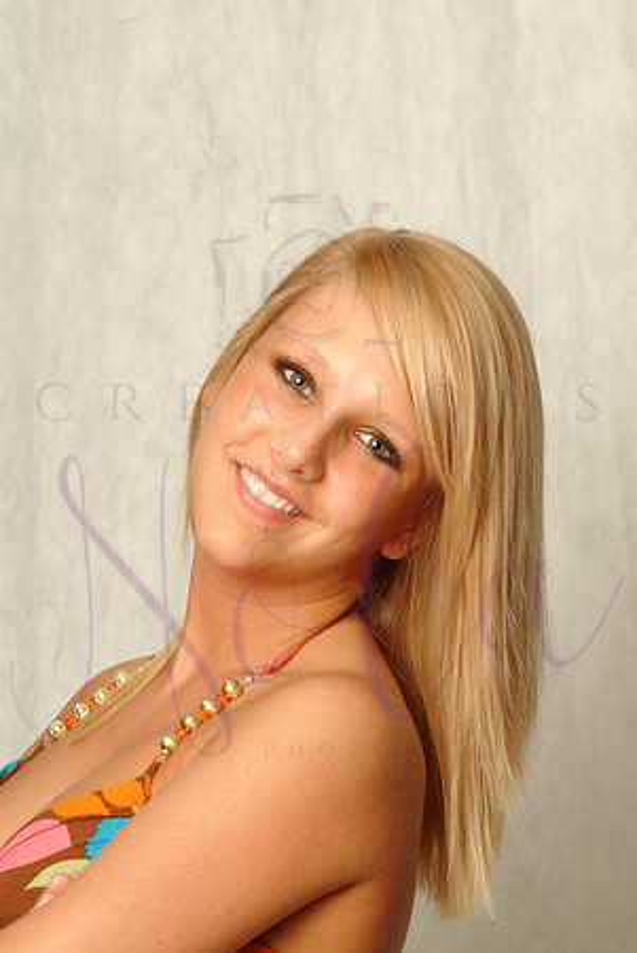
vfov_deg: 10.9
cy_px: 476
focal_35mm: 189
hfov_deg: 7.3
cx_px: 318
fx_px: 5004
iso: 400
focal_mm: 126
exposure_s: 1/125
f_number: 11
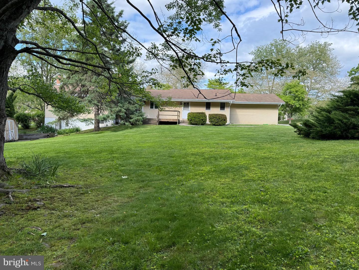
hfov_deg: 71.6
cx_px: 180
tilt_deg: -3.3
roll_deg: -1.6
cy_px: 135
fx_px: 249
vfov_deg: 56.8
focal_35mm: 24
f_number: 1.78
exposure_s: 1/1106
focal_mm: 6.76
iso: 80
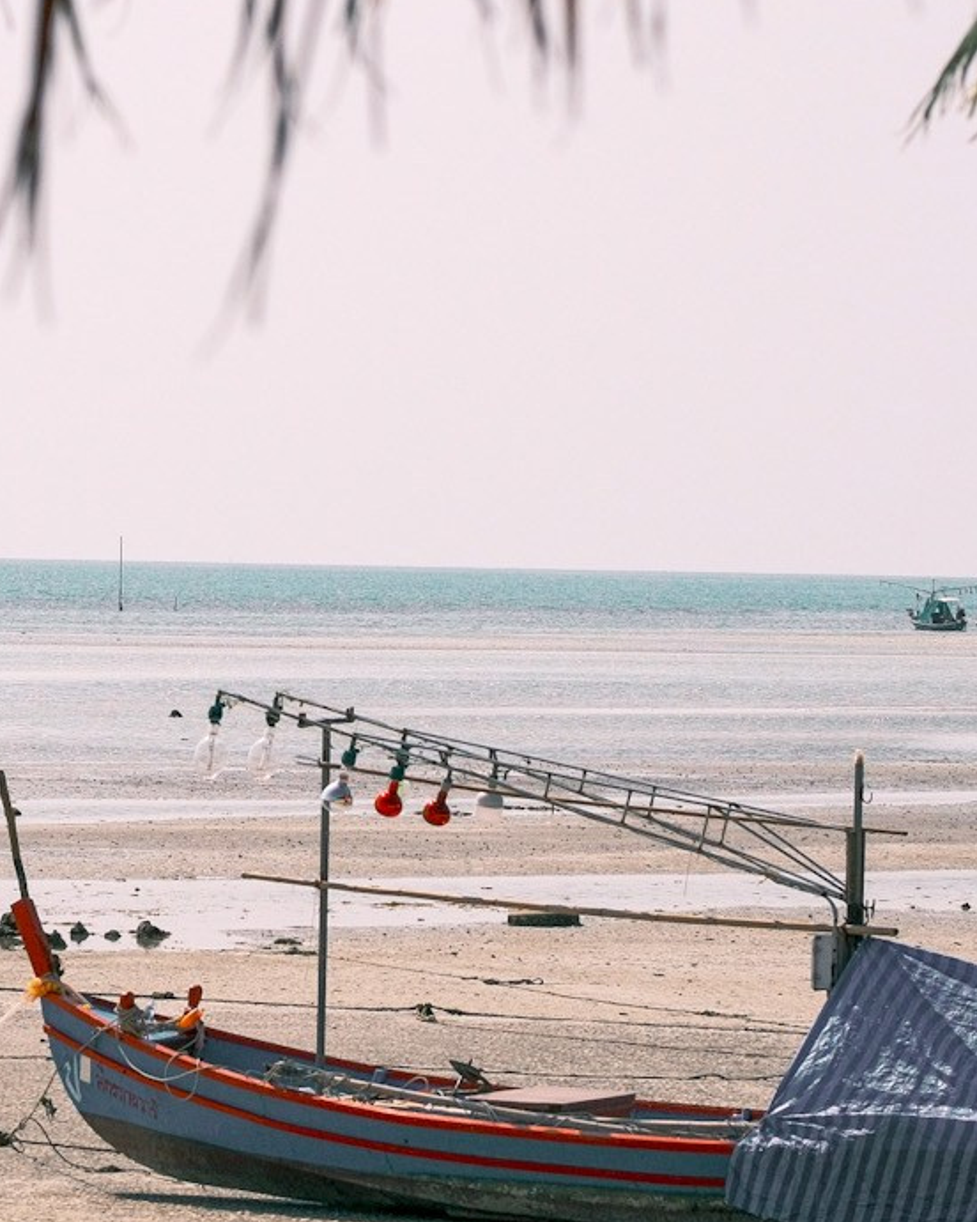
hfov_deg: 6.6
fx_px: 8458
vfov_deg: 8.3
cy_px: 564
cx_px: 242
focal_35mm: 234
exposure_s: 1/14000
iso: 640
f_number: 4
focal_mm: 56
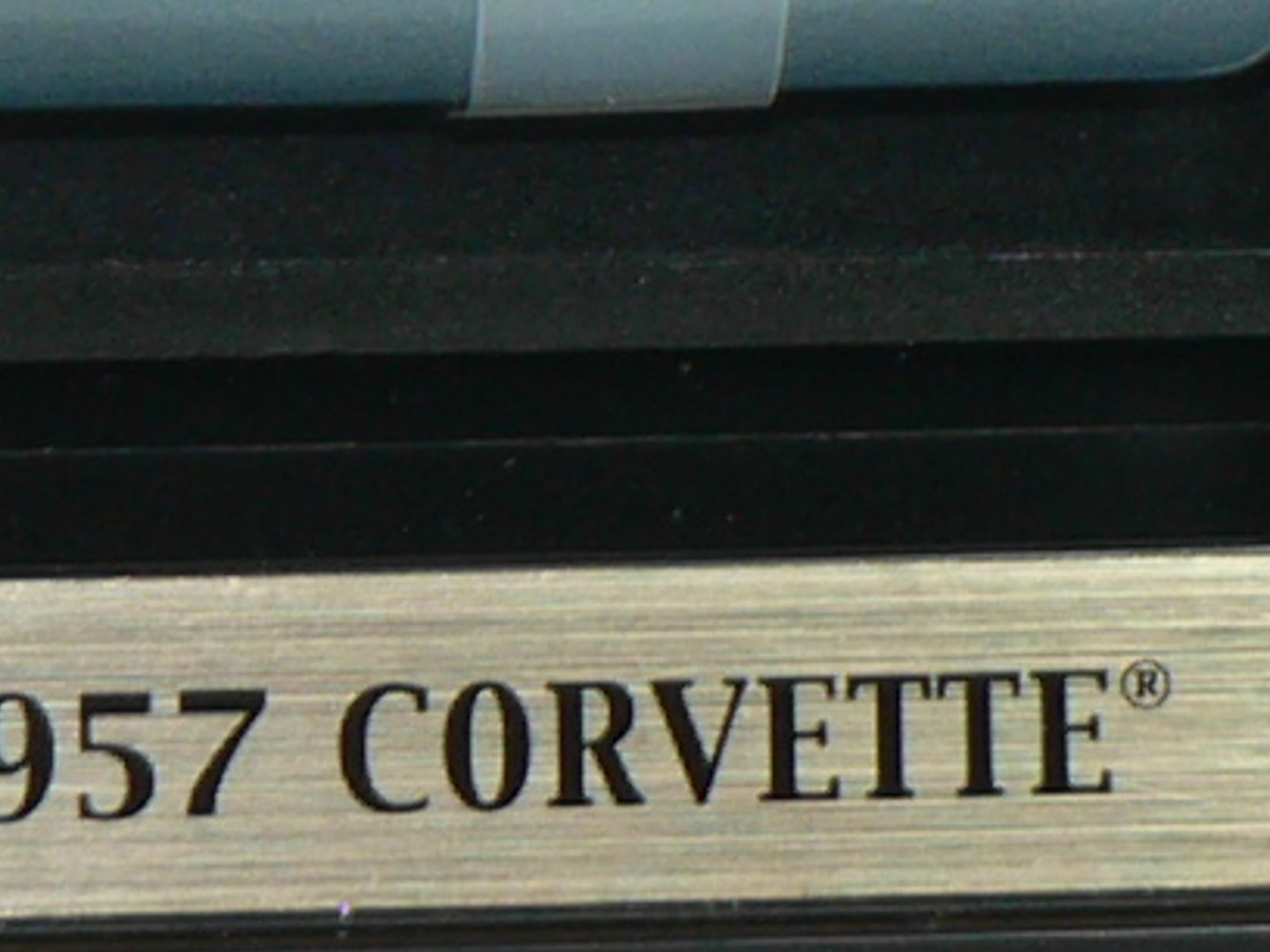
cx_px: 283
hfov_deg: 5.8
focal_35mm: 339
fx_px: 12437
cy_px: -663
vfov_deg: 4.3
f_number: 2.8
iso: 80
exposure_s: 1/60
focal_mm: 8.9
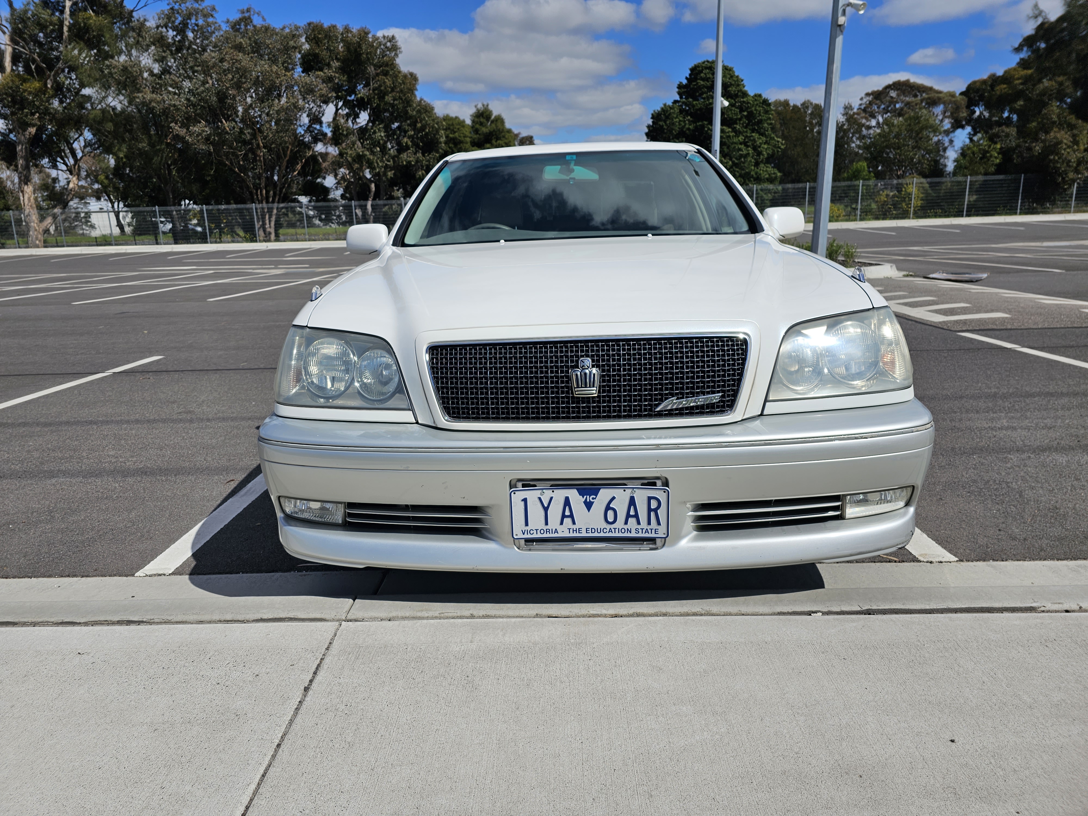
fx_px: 723
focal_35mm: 23
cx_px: 544
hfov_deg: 73.9
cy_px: 408
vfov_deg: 58.9
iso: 12
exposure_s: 1/2000
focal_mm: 6.3
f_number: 1.7
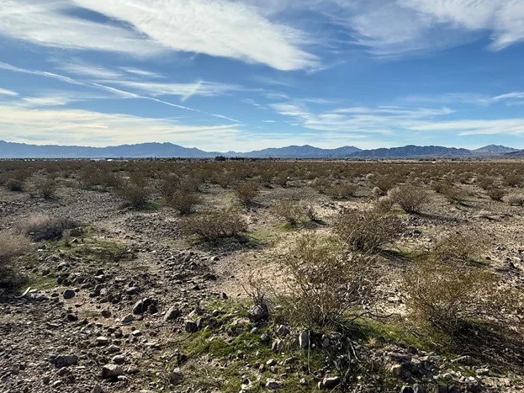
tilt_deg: -9.0
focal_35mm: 23
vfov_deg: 58.7
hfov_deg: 72.8
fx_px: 348
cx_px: 325
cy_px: 220
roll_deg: -0.2
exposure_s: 1/2410
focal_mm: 2.22
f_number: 2.2
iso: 50
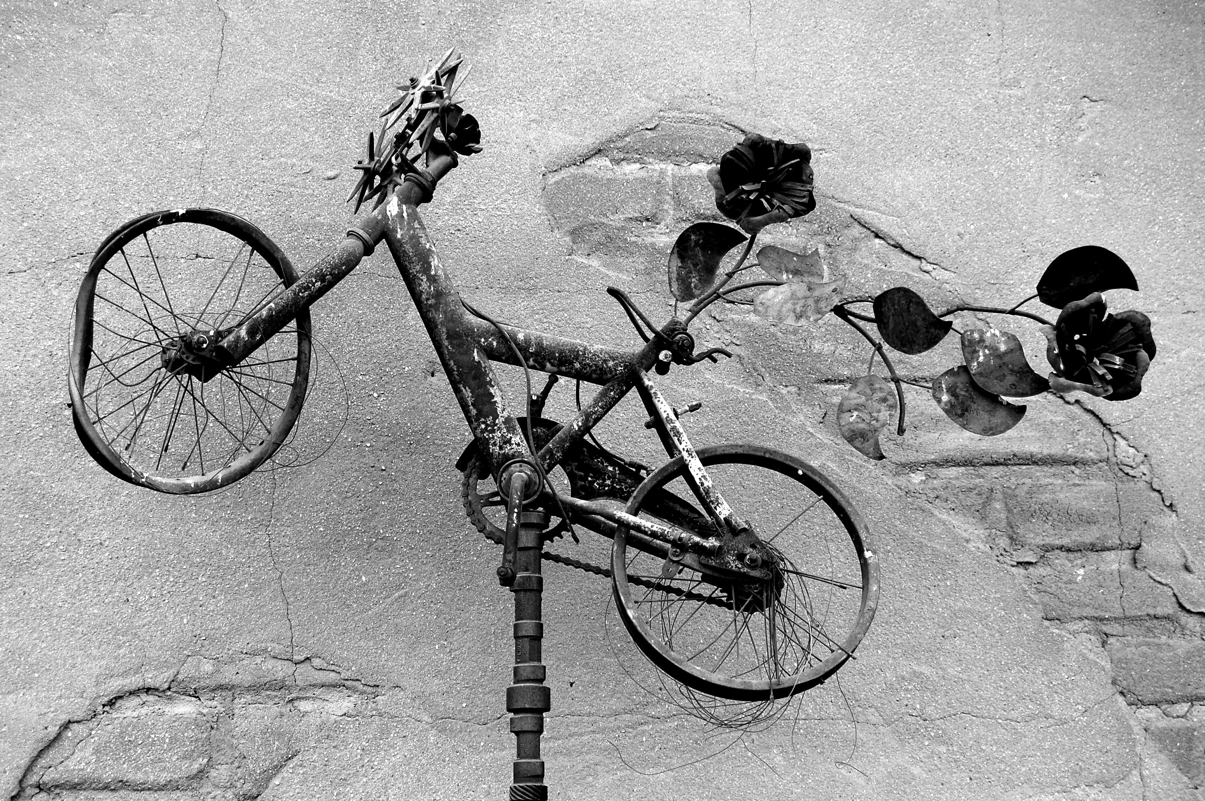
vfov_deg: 25.7
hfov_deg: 37.9
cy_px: 400
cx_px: 602
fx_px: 1756
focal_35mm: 52
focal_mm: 35
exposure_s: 1/160
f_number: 6.3
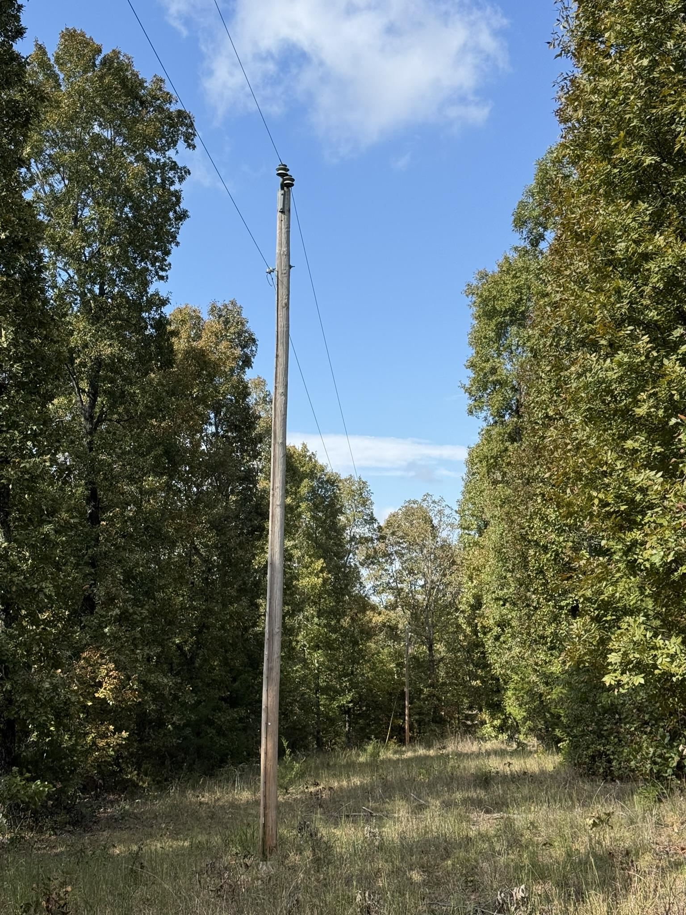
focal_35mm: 48
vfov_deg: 39.7
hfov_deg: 30.3
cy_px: 458
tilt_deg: +8.7
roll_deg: +0.1
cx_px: 343
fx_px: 1268
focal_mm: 6.76
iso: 64
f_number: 1.78
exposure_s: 1/3378
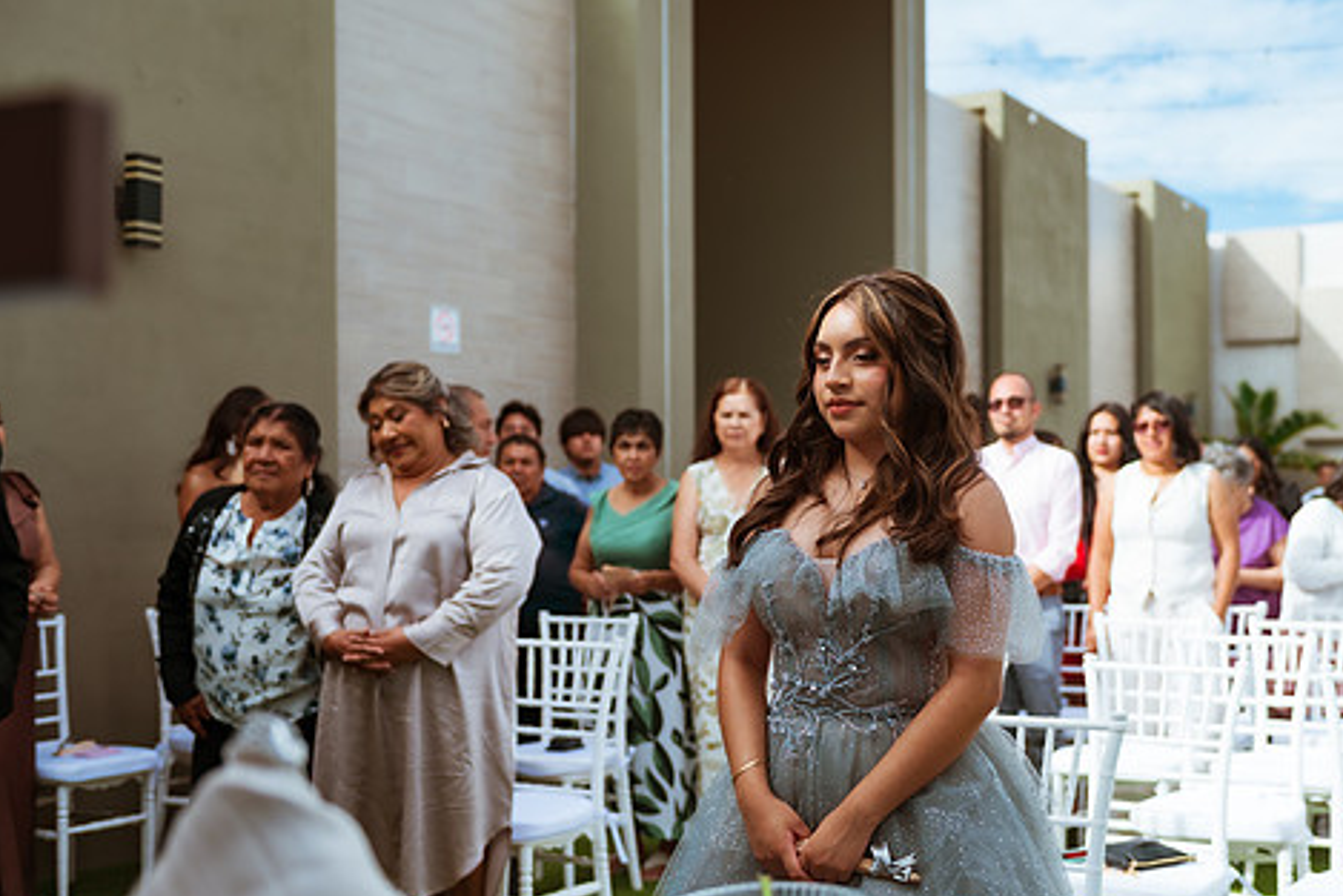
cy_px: 528
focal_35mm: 47
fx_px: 1754
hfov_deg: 41.7
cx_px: 802
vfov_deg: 28.6
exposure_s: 1/1250
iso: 100
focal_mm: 38
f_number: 2.8
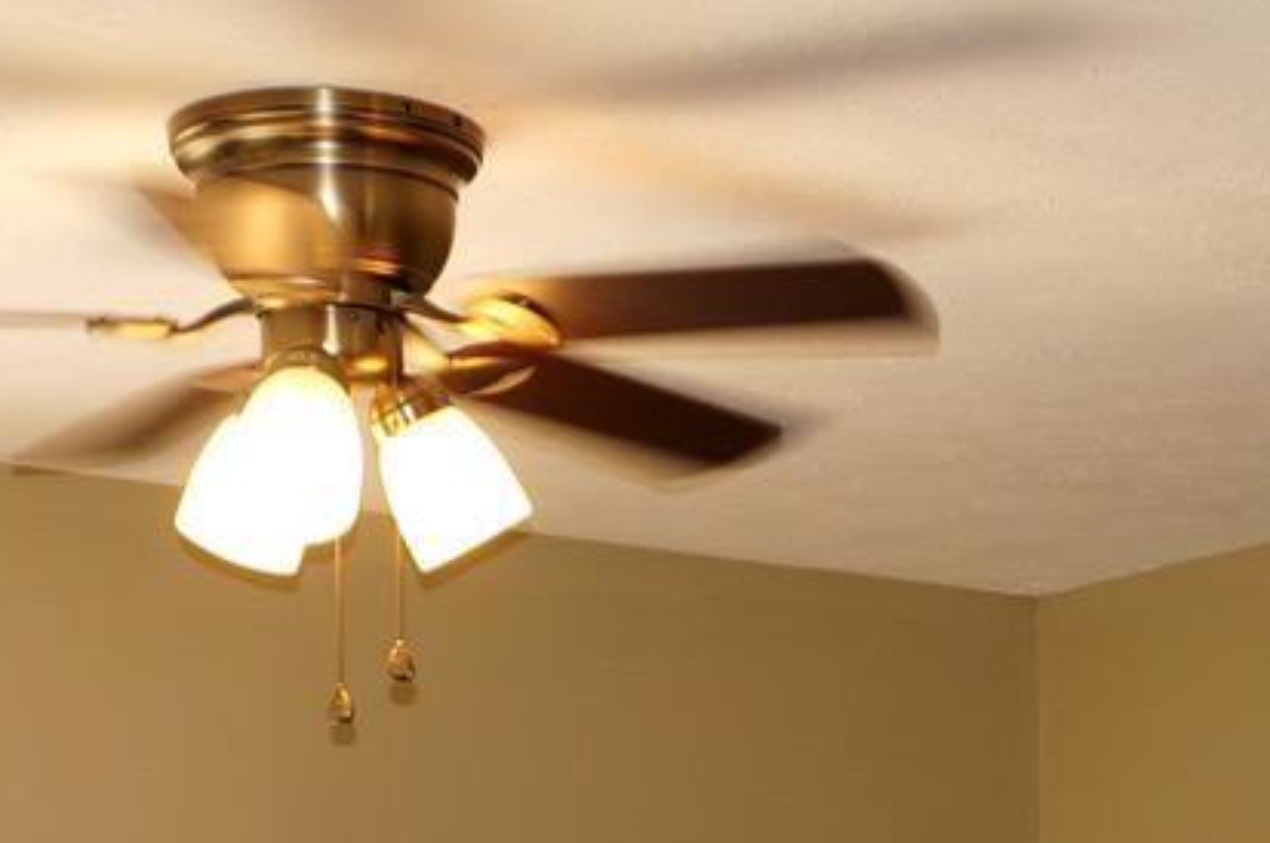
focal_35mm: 119
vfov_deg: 10.2
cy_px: 1938
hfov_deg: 17.0
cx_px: 1138
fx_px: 4191
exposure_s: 1/60
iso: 125
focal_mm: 16
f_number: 4
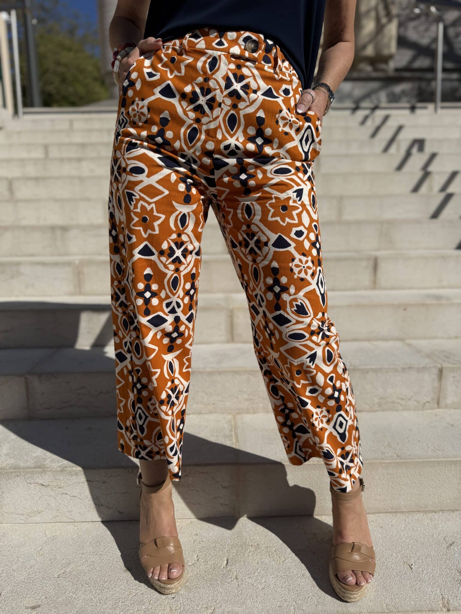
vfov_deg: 71.6
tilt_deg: -10.6
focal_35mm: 24
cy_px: 307
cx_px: 230
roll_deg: +1.1
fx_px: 426
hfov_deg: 56.8
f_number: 1.78
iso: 80
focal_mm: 6.76
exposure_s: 1/14286
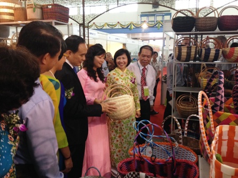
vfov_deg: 40.7
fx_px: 241
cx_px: 119
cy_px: 89
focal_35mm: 35
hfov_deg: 52.6
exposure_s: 1/20
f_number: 2.4
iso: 100
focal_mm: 4.28
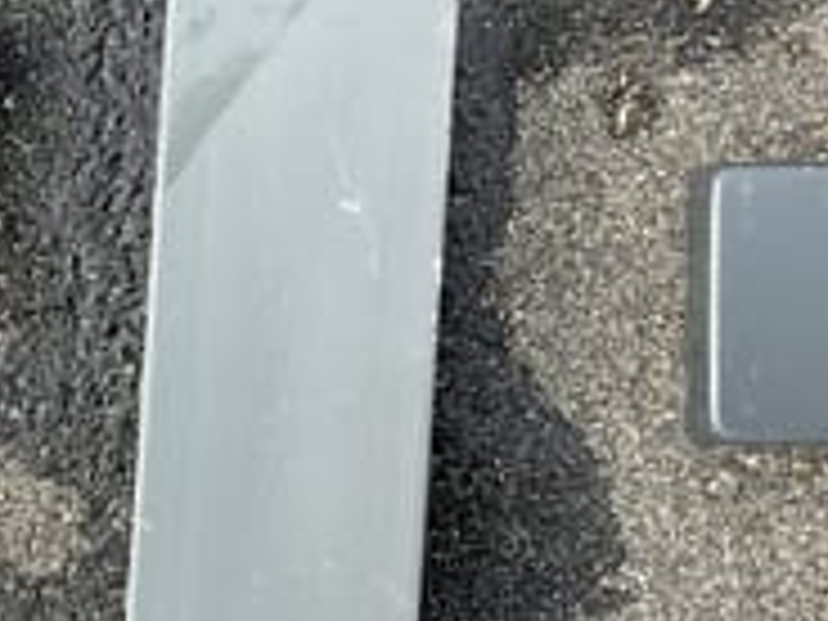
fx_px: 1890
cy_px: 331
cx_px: 333
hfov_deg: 24.7
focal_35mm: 79
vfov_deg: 18.7
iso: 16
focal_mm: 3
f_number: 1.8
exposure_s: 1/409
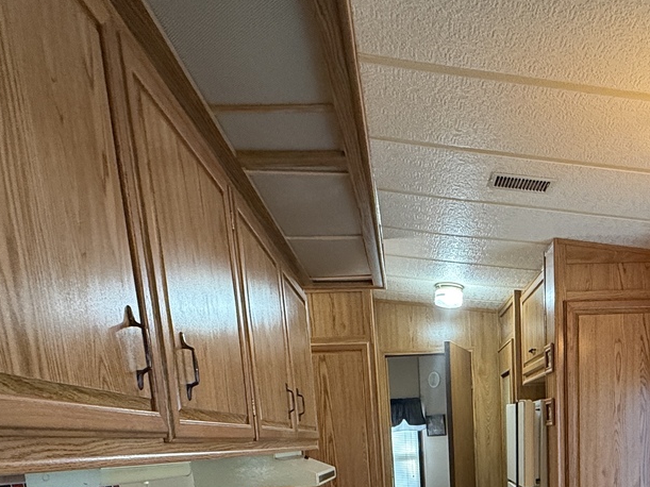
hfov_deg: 53.6
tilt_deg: -11.6
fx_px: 620
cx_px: 463
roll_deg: +2.7
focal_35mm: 33
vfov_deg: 35.3
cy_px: 561
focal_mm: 2.22
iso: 320
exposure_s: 1/60
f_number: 2.2
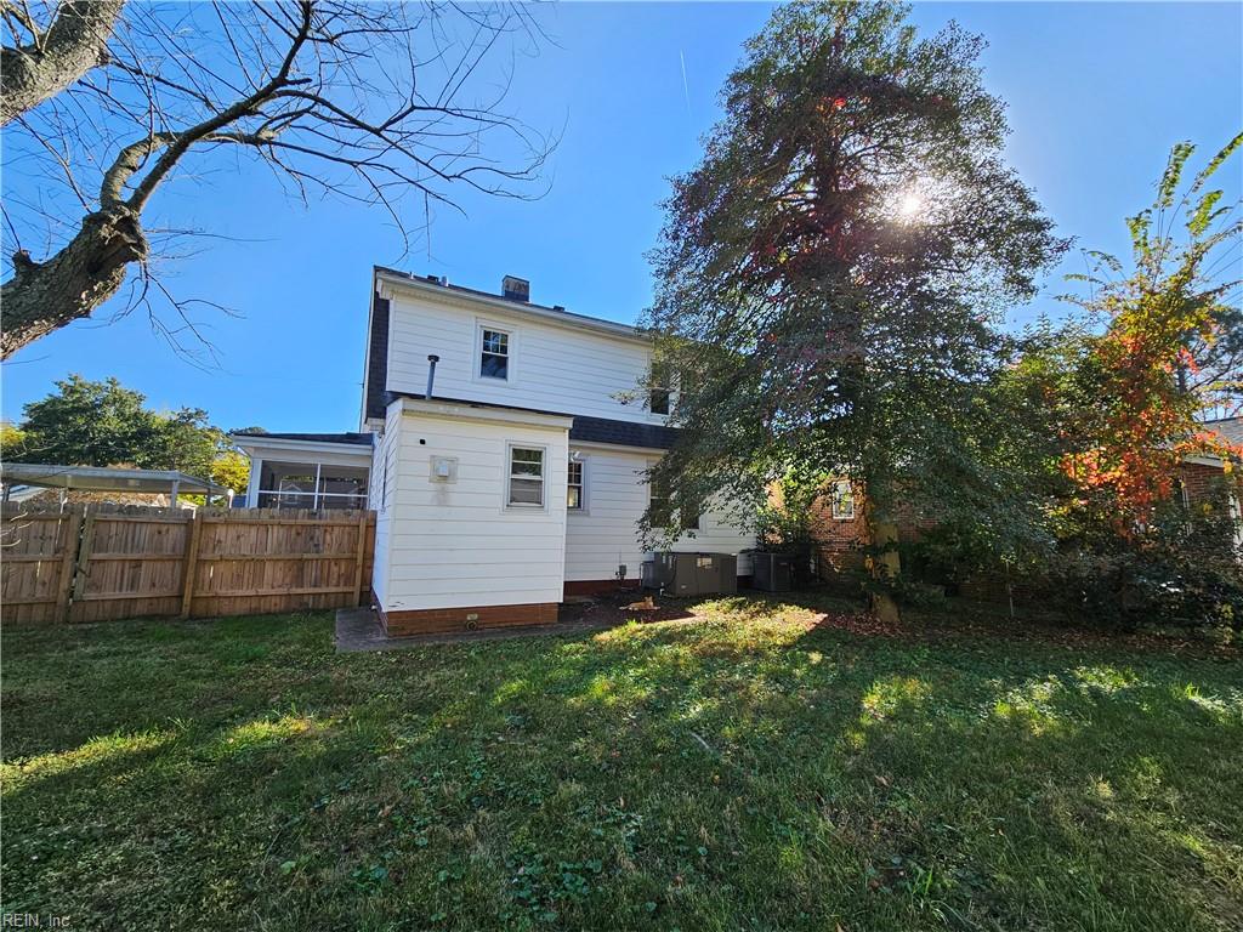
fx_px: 467
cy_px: 466
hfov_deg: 106.2
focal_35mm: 13
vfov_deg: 89.9
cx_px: 622
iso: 64
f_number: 2.2
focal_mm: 2.2
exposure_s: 1/825
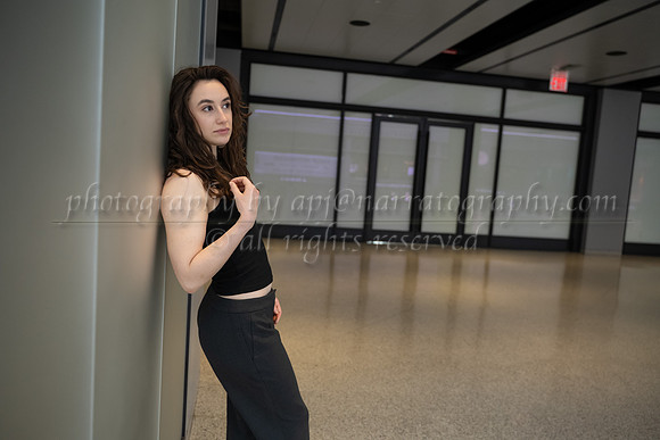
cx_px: 330
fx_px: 513
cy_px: 220
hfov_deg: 65.5
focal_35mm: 28
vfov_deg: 46.4
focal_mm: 28
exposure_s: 1/800
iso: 1600
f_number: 2.8
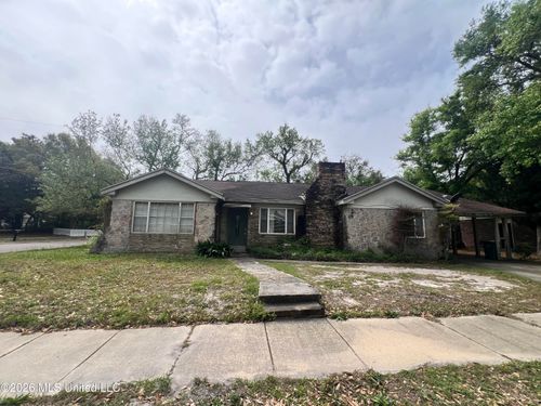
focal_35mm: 13
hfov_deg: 106.2
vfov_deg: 89.9
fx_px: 203
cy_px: 203
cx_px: 270
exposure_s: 1/1698
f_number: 1.8
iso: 32
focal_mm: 1.57
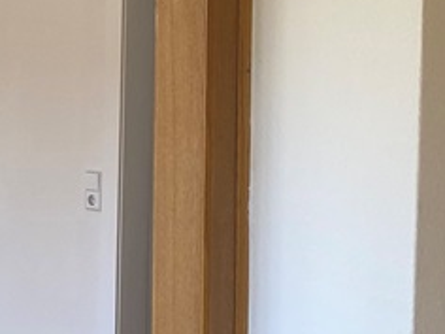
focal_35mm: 113
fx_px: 1453
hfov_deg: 15.0
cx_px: -377
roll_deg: -0.2
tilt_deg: -3.7
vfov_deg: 13.1
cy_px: 198
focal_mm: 4.25
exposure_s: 1/209
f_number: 1.8
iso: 32
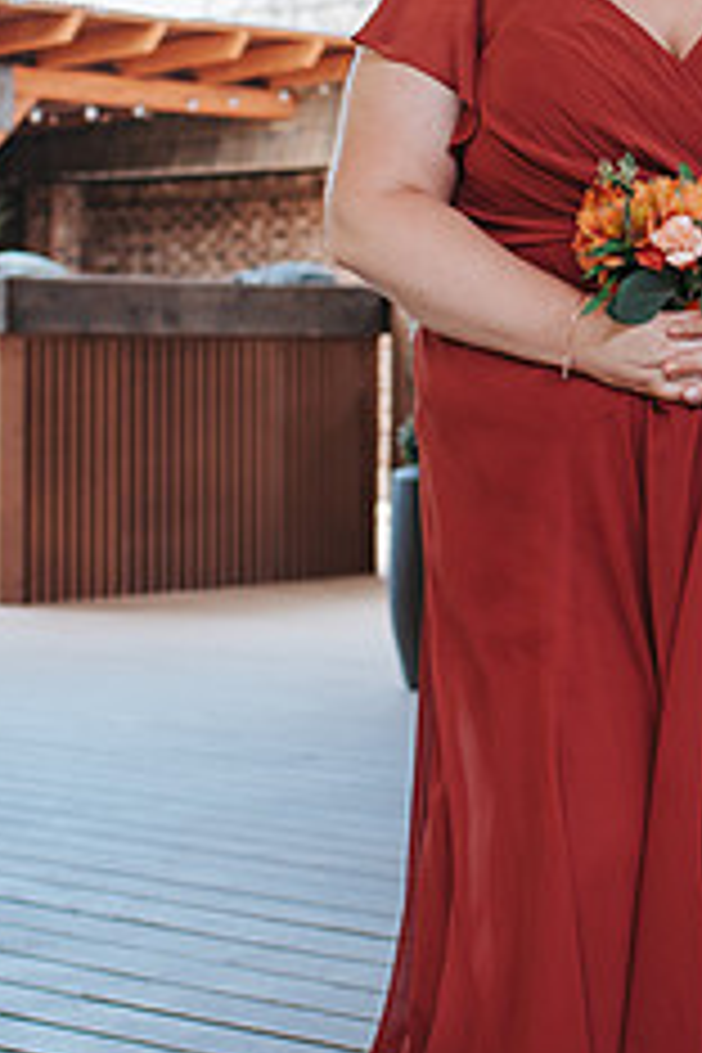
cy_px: 248
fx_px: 2954
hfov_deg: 13.4
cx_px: 661
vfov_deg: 20.0
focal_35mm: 101
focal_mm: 35
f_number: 3.2
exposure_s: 1/125
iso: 250
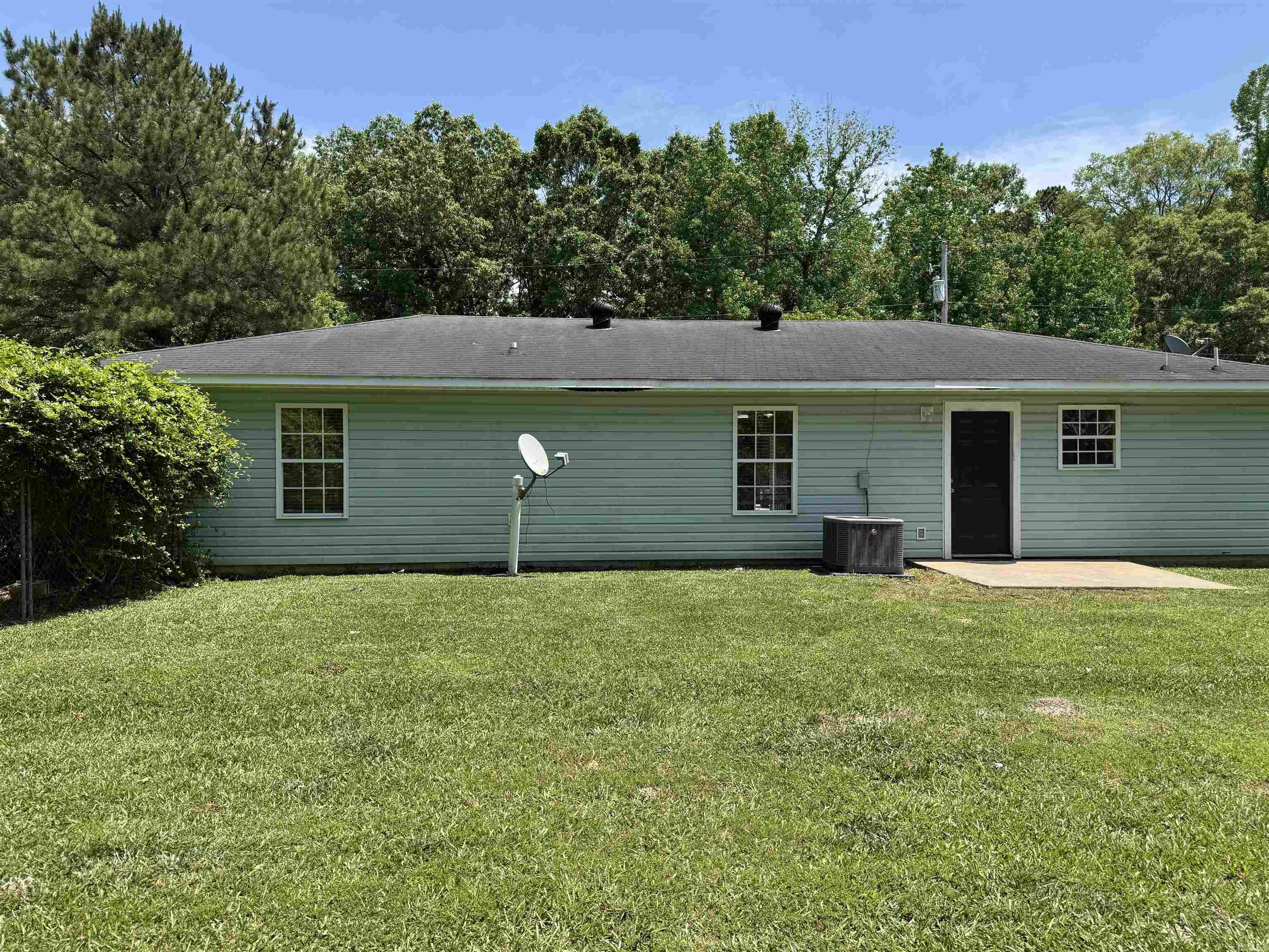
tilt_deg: -0.9
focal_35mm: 24
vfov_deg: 56.8
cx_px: 634
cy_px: 476
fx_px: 880
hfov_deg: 71.6
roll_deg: -0.3
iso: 80
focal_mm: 6.76
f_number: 1.78
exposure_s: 1/2710
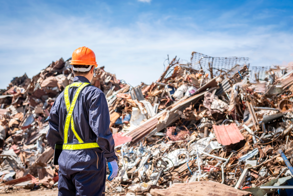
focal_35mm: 50
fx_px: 407
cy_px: 98
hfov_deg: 39.6
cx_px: 146
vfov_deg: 27.0
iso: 100
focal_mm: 50
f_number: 4
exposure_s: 1/1600
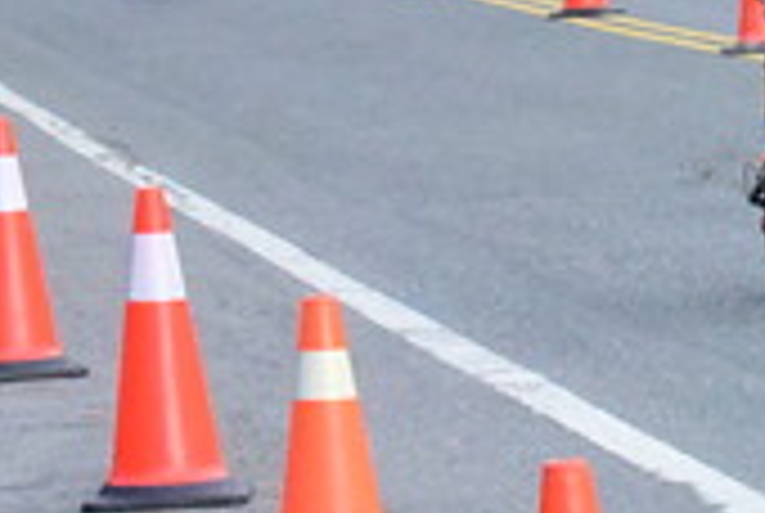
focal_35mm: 412
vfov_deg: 3.3
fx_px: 8770
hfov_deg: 5.0
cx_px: 810
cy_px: -178
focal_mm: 90
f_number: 13
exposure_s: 1/2500
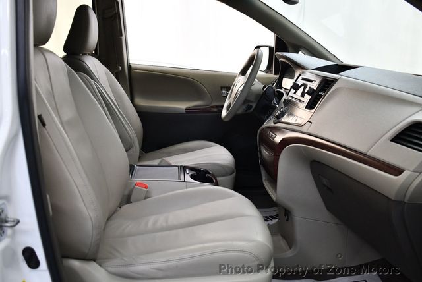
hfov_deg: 53.1
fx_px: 422
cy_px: 141
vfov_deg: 36.9
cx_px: 211
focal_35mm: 36
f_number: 3.5
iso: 800
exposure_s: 1/125
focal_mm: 18
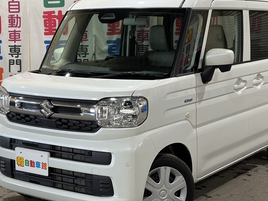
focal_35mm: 70
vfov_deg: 21.0
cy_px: 101
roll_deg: +0.7
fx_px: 542
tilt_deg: -7.8
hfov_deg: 27.8
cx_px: 140
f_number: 1.6
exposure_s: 1/50
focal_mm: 5.96
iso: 50
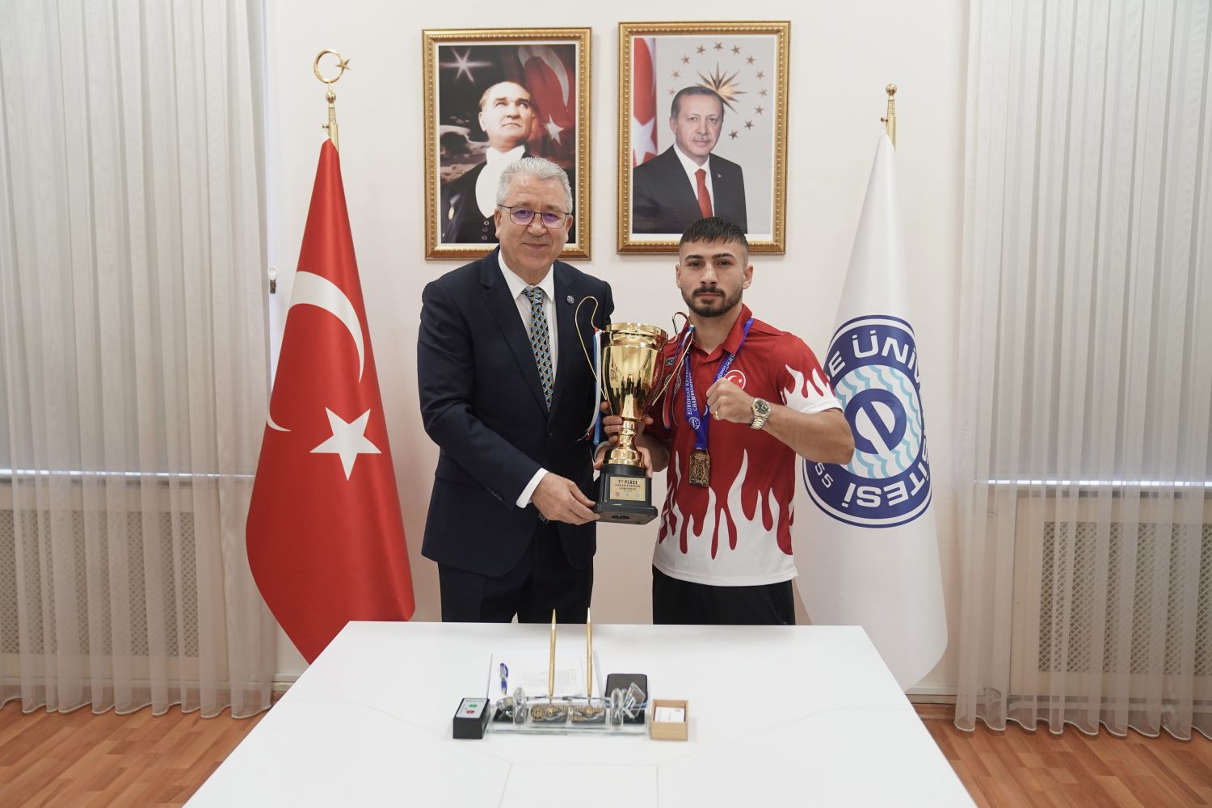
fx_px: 1077
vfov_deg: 41.1
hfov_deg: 58.7
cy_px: 404
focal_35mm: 32
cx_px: 606
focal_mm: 32
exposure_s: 1/125
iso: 1600
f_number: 3.2
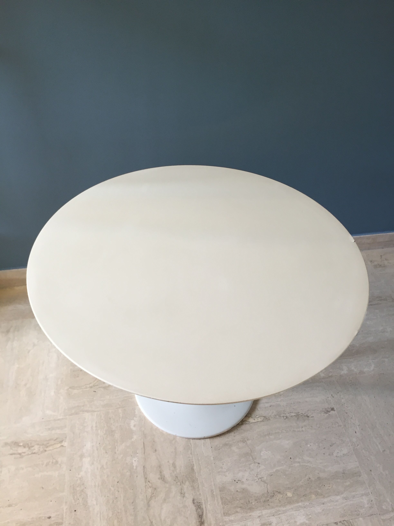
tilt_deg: -45.9
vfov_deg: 61.7
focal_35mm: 29
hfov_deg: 48.2
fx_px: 440
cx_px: 197
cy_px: 263
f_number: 2.2
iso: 80
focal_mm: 4.15
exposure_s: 1/33
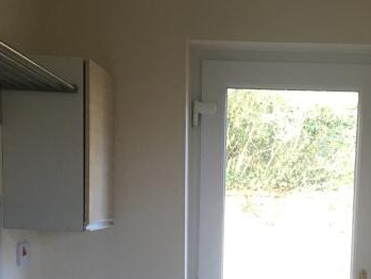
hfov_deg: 22.9
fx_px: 911
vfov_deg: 16.6
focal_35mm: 85
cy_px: 340
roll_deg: -3.0
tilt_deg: -7.6
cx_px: 259
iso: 64
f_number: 2.2
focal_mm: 4.15
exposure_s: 1/33
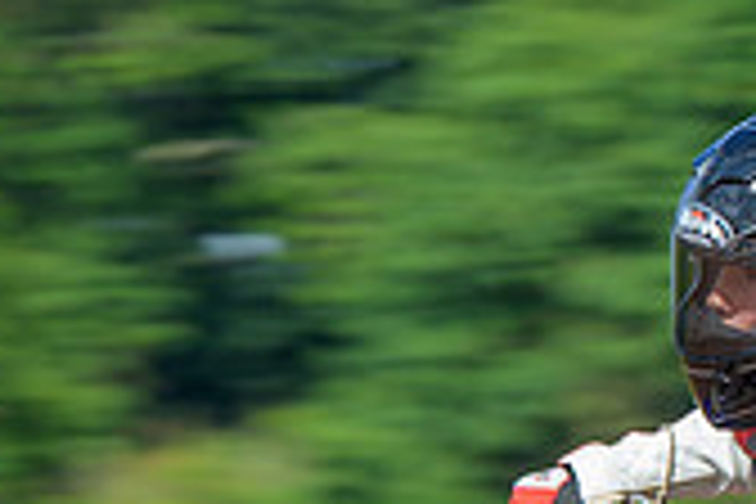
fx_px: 17009
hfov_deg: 2.5
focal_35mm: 810
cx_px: 552
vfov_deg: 1.7
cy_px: 936
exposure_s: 1/200
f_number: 8
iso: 125
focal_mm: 120
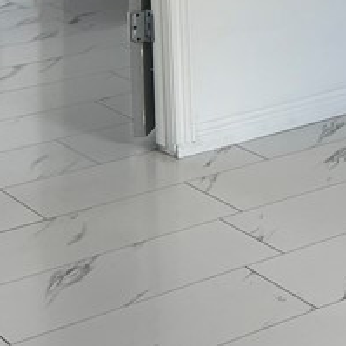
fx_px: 1334
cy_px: -212
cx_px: 607
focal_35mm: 118
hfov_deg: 13.4
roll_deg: +1.2
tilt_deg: -2.7
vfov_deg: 13.7
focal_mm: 5.7
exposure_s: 1/120
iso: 32
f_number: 1.5
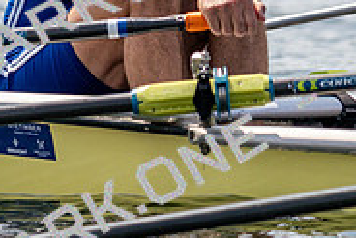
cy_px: -94
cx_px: 193
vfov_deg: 2.2
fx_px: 6235
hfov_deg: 3.3
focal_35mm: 630
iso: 200
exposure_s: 1/1600
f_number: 5.6
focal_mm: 200
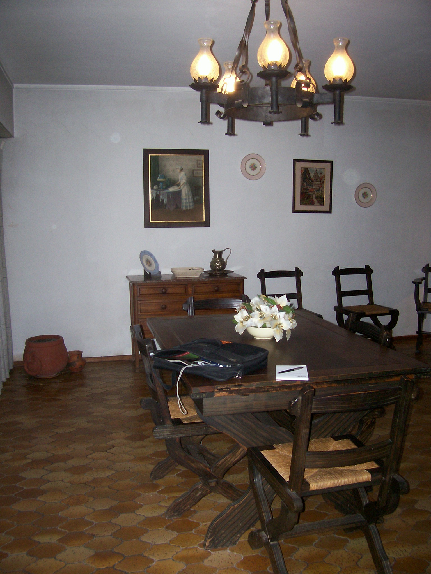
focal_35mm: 34
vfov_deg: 54.0
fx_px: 564
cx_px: 216
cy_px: 287
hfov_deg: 41.8
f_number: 2.7
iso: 140
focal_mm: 5.6
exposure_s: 1/112
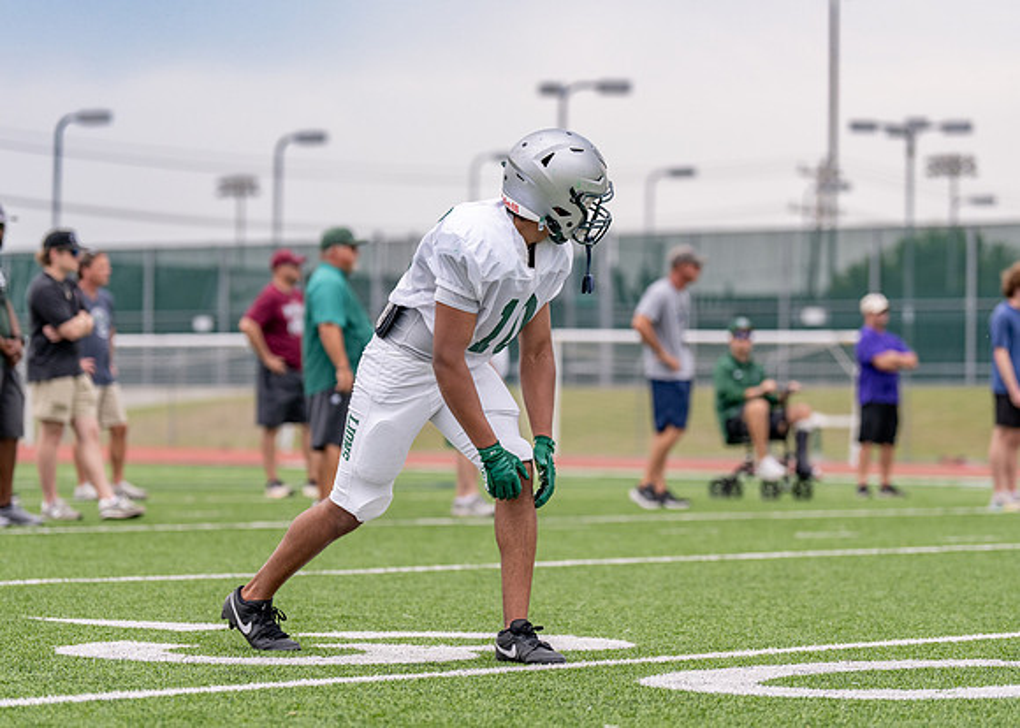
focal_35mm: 149
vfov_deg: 9.7
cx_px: 499
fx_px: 4312
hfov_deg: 13.5
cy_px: 369
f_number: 2.8
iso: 320
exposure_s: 1/3200
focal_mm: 116
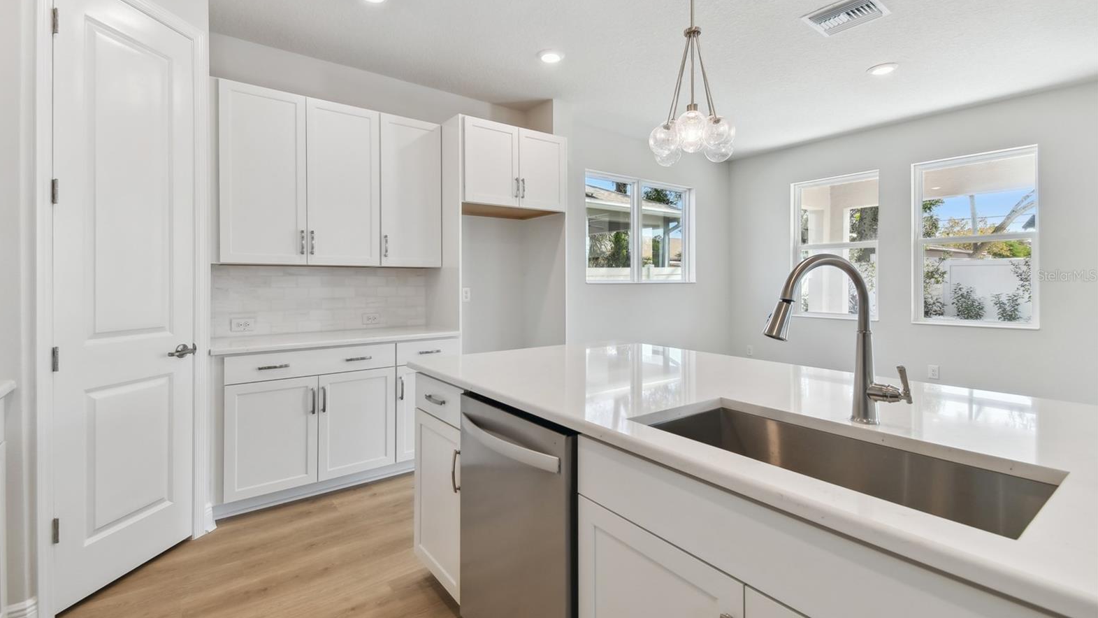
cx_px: 540
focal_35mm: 16
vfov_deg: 66.9
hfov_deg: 99.4
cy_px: 275
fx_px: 466
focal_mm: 10
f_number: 7.1
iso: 100
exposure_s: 1/40
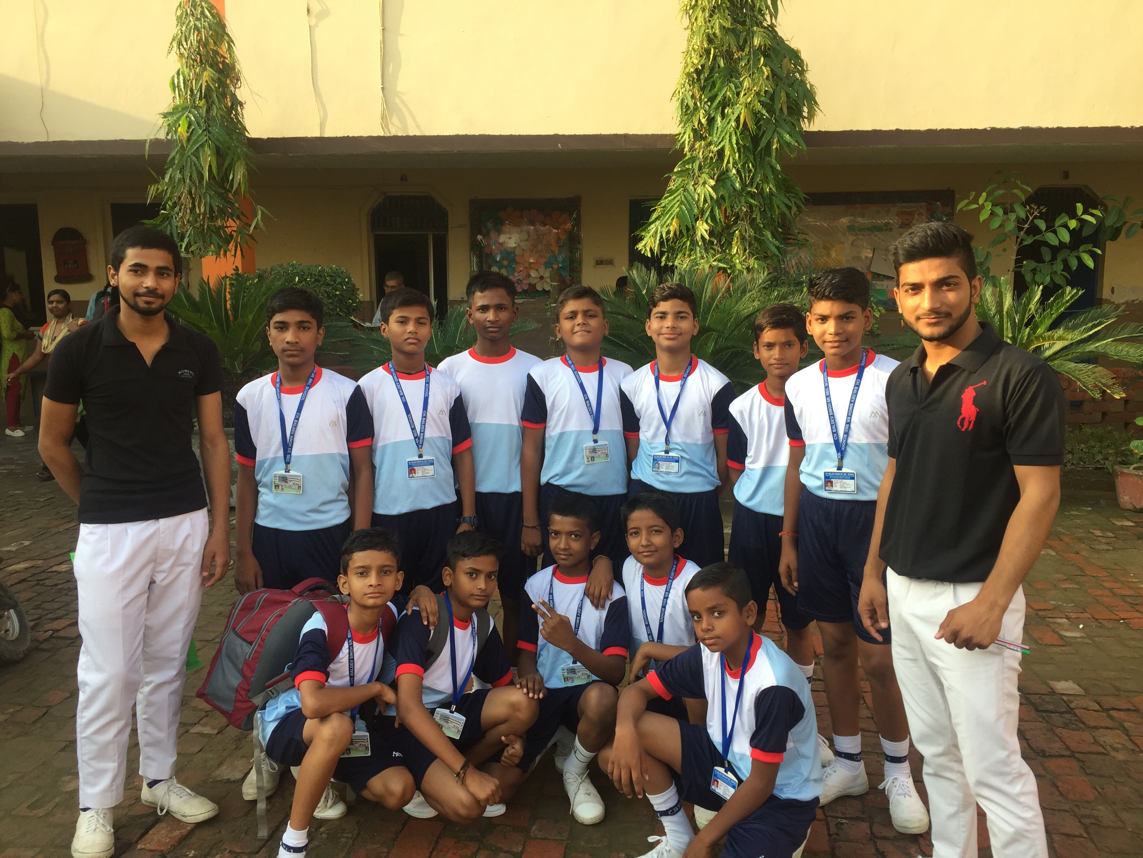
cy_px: 429
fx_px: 958
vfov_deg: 48.2
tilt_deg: -8.2
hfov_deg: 61.7
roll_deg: -0.4
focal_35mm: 29
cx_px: 572
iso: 32
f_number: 2.2
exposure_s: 1/246
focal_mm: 4.15
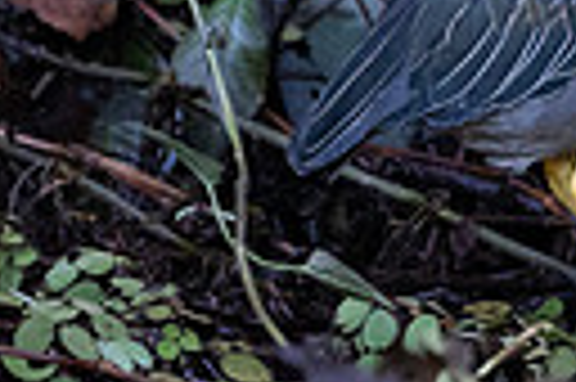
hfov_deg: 0.9
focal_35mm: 2258
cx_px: 967
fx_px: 36082
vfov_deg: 0.6
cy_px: 309
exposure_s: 1/320
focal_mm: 260
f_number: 5.6
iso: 1600
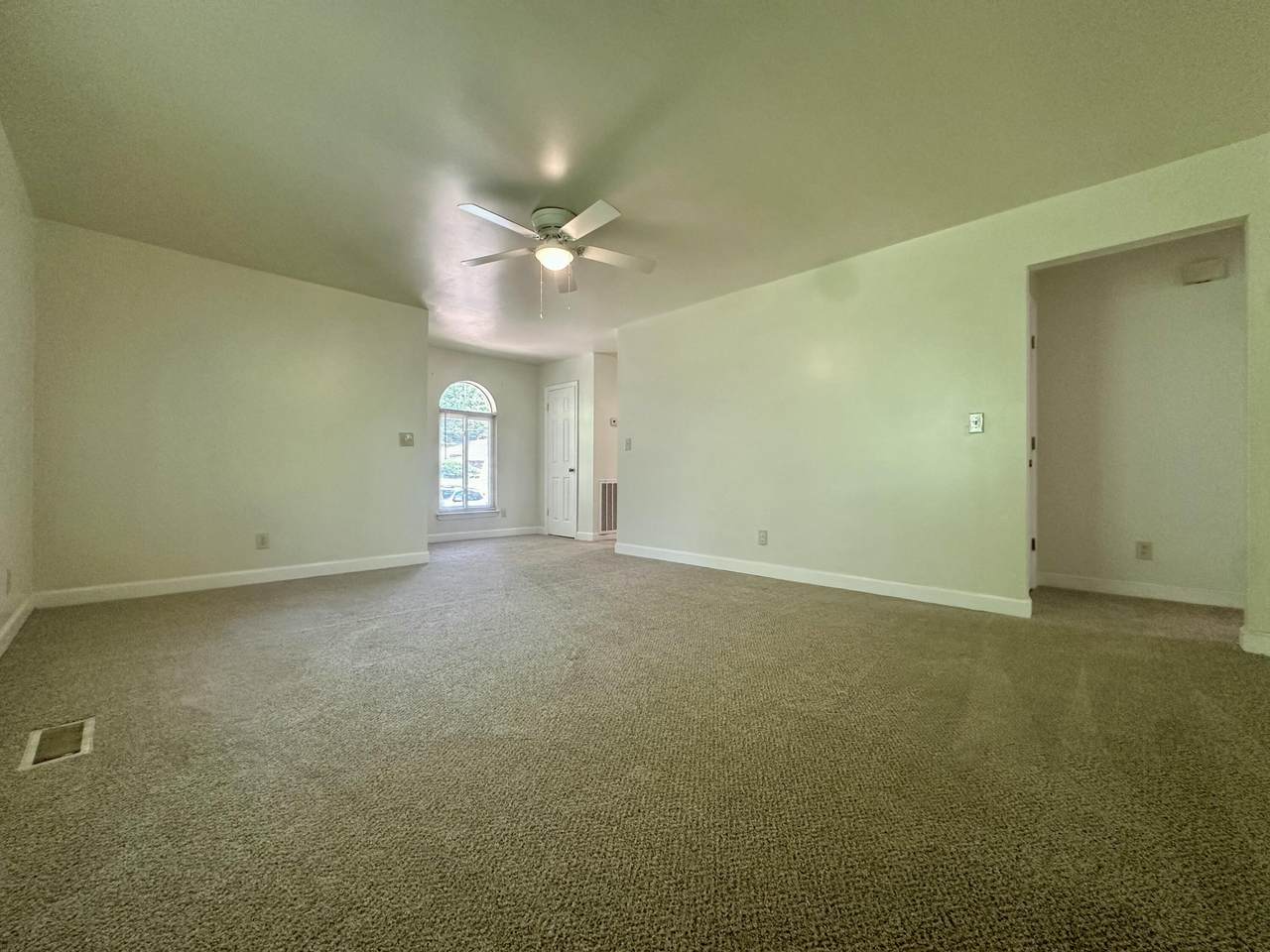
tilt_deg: +1.2
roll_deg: +0.2
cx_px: 635
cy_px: 476
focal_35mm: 14
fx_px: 514
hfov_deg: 102.1
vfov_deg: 85.7
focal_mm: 2.22
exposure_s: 1/120
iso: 320
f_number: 2.2
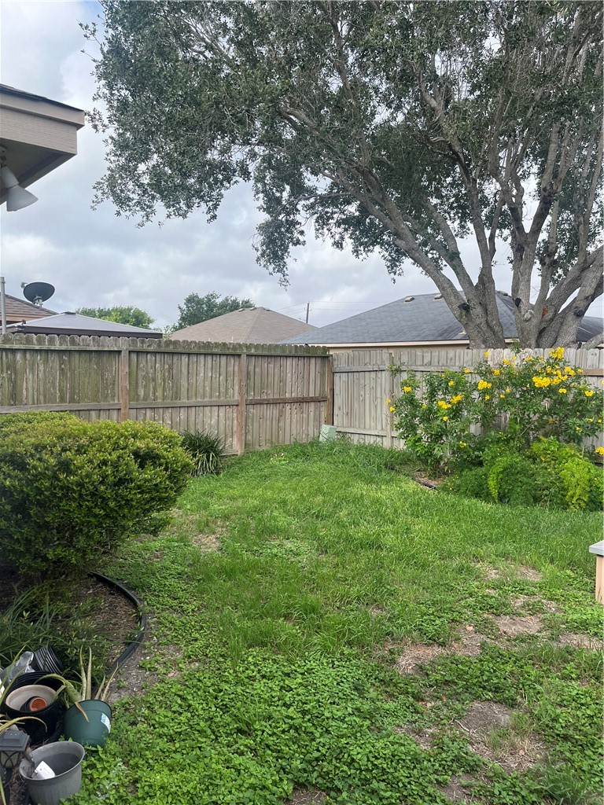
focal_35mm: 26
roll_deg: -0.1
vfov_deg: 67.3
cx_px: 302
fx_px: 605
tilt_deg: -3.3
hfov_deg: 53.1
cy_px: 402
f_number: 1.6
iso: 50
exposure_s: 1/1832
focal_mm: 5.1
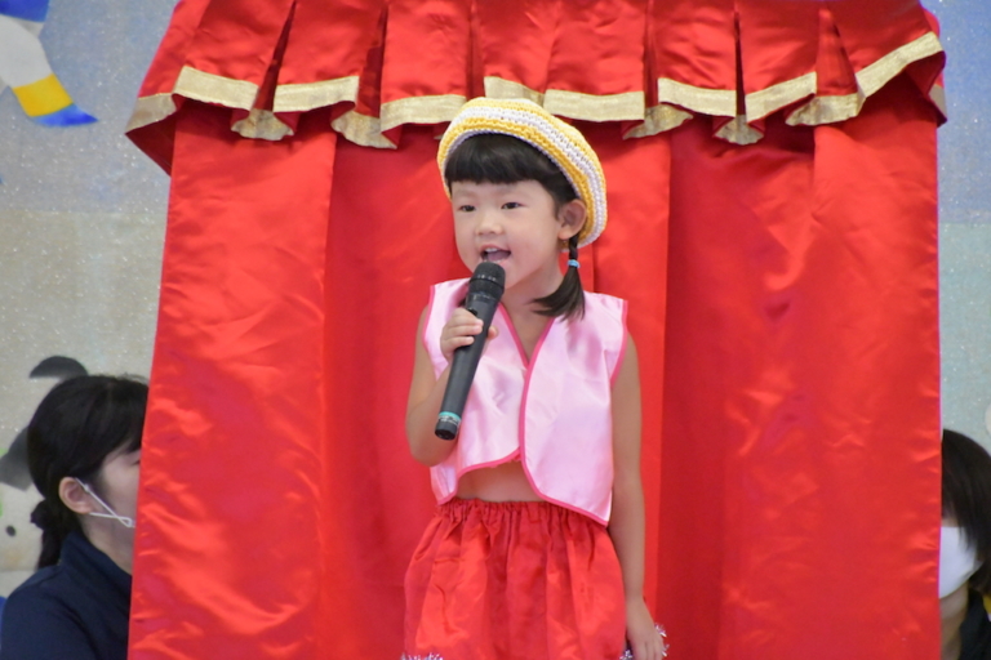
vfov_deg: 3.1
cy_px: 330
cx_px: 496
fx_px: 12387
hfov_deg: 4.6
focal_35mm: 450
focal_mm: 300
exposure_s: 1/500
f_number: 6.3
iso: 11400
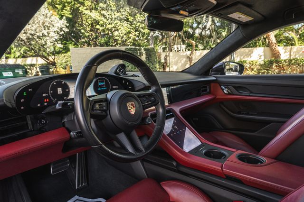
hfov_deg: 72.4
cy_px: 101
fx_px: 208
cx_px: 152
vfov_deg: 51.9
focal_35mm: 25
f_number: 8
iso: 640
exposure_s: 1/30
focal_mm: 24
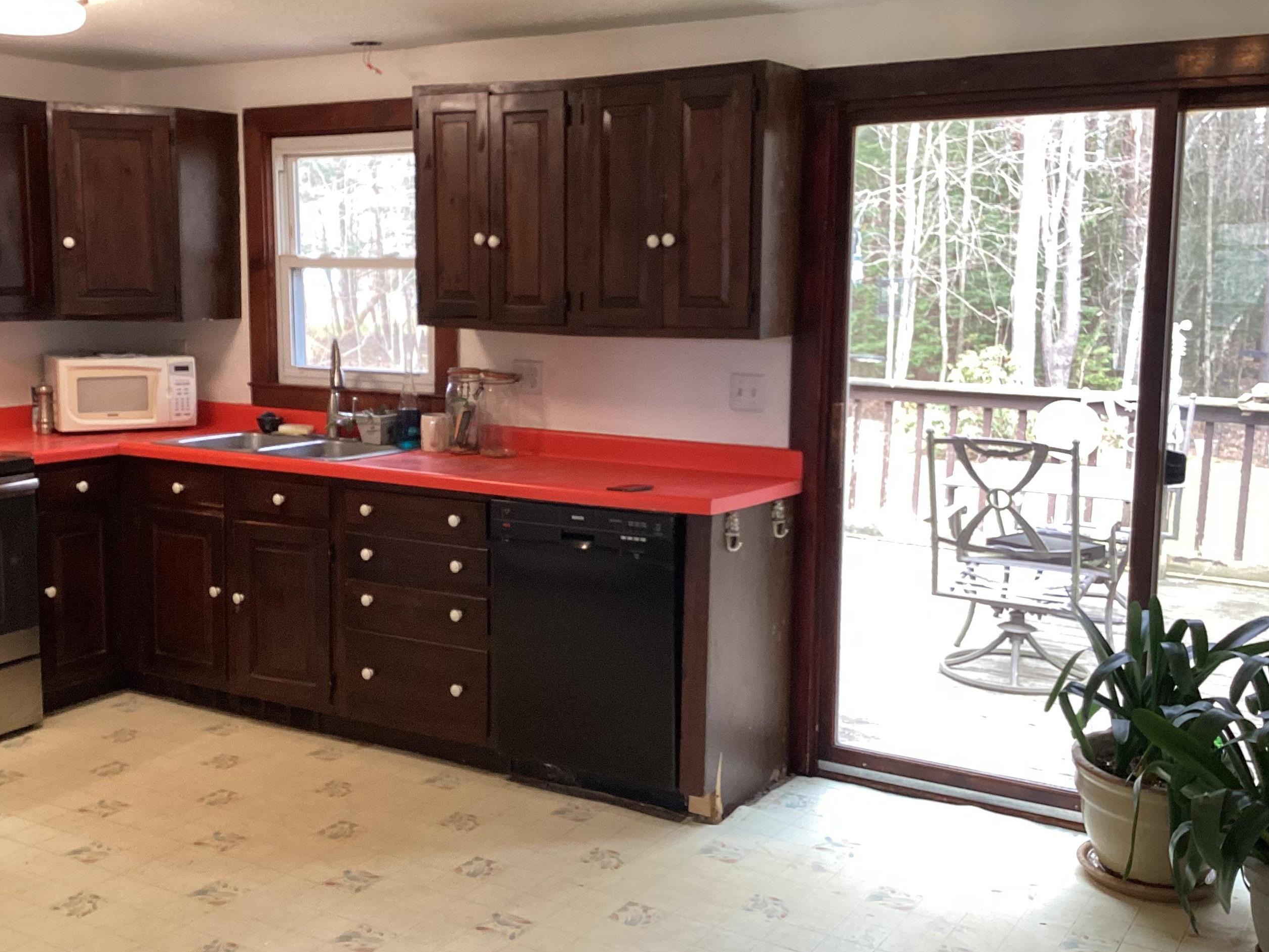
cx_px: 550
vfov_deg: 37.7
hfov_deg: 48.8
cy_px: 453
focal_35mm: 38
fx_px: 1393
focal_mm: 3.3
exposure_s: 1/60
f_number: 2.4
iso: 80
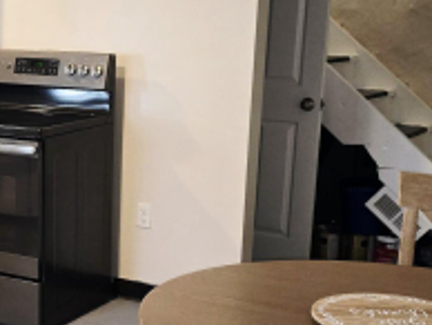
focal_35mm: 79
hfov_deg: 23.4
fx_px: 987
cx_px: -26
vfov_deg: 18.7
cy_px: 194
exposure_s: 1/60.2
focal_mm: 6.3
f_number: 1.7
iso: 125
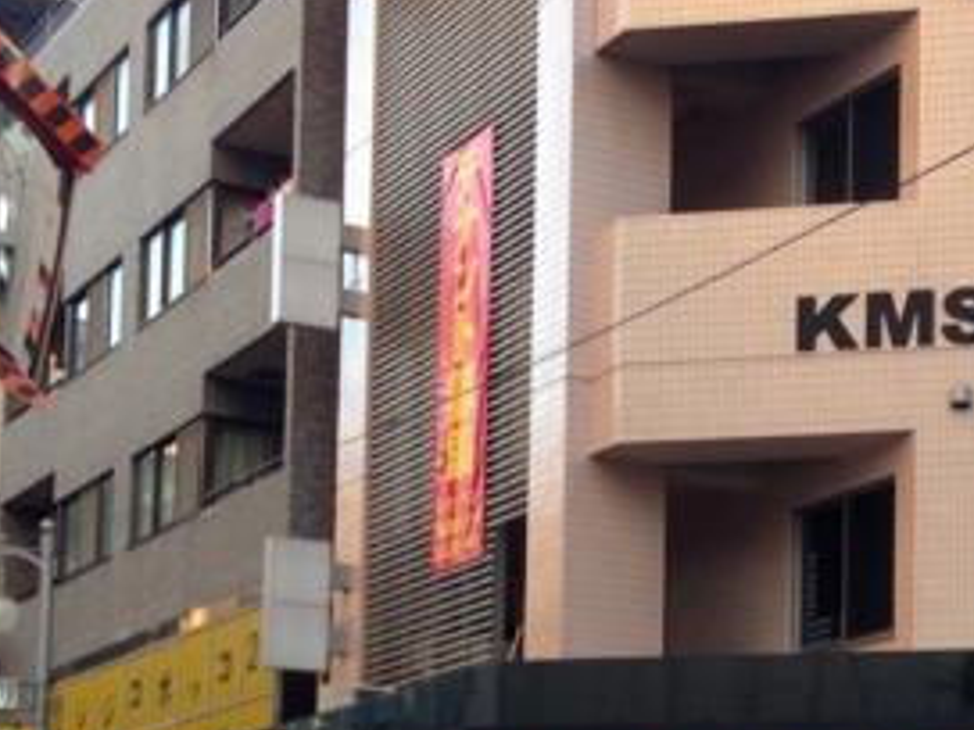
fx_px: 2729
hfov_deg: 19.6
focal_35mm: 97
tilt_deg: +7.0
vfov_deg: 14.9
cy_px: 766
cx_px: 974
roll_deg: -1.1
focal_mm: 4.12
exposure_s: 1/120
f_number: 2.4
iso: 64
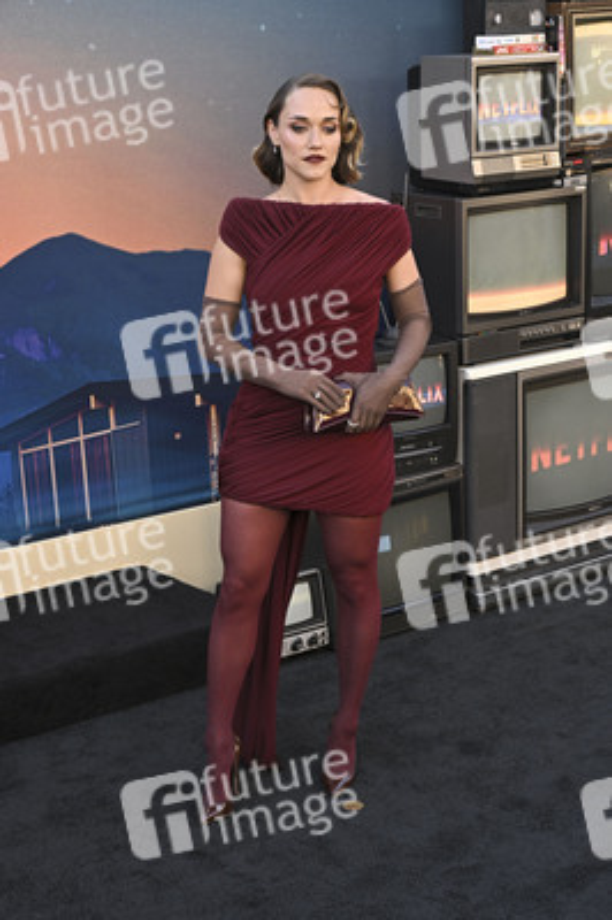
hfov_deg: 25.9
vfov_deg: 38.2
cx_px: 306
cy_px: 460
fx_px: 1328
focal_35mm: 52
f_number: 7.1
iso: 640
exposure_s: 1/320
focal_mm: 52
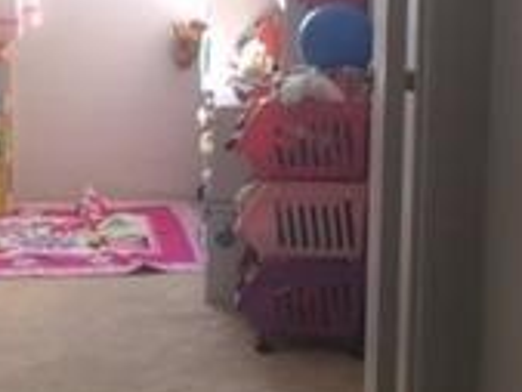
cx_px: 216
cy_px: 90
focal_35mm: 110
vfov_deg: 13.4
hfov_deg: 17.9
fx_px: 1660
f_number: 2.2
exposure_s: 1/30
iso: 32
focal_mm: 4.15
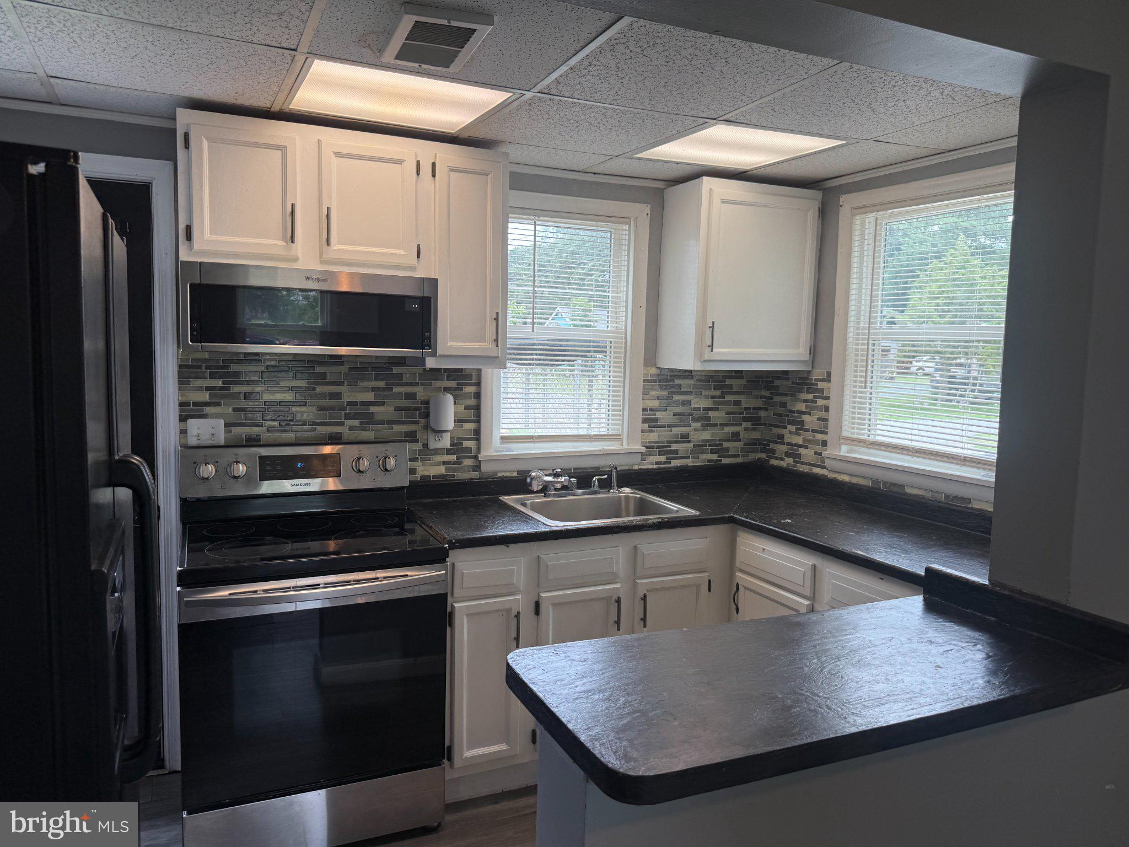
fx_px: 783
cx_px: 564
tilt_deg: -5.0
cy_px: 424
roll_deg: -1.2
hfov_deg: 71.6
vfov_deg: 56.8
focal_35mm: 24
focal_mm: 6.76
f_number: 1.78
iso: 80
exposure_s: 1/202
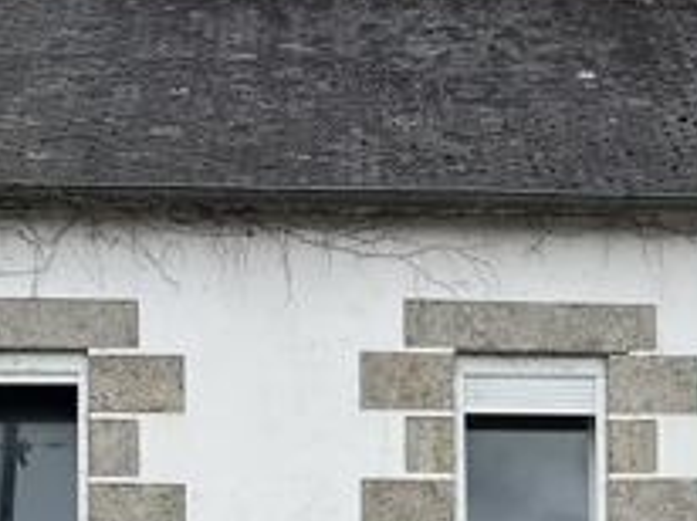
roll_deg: +1.0
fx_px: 2031
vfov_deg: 13.8
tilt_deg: +3.6
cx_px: 474
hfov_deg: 19.4
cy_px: 754
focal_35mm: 101
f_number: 1.6
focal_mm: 5.1
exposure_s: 1/3135
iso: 50
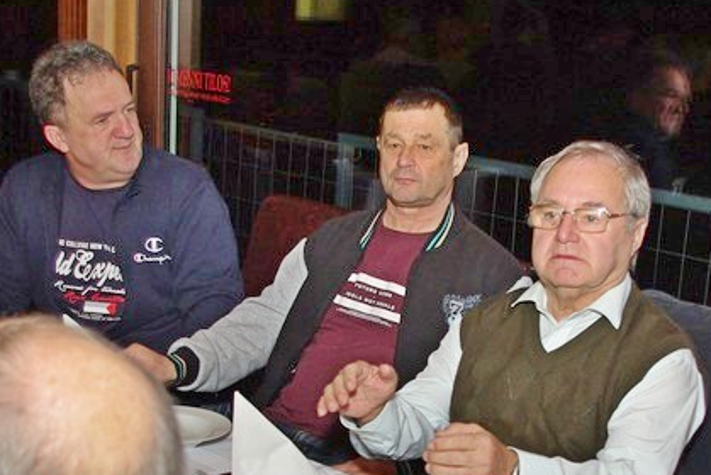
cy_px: 425
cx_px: 436
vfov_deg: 20.2
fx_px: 1304
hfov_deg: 30.4
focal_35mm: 66
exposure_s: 1/30
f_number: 4
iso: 400
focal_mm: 18
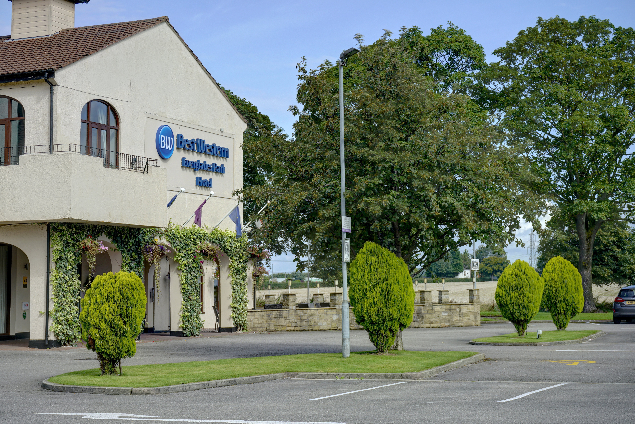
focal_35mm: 70
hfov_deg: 28.8
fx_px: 1235
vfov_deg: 19.5
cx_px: 318
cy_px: 212
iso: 160
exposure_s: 1/500
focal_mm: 70
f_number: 9
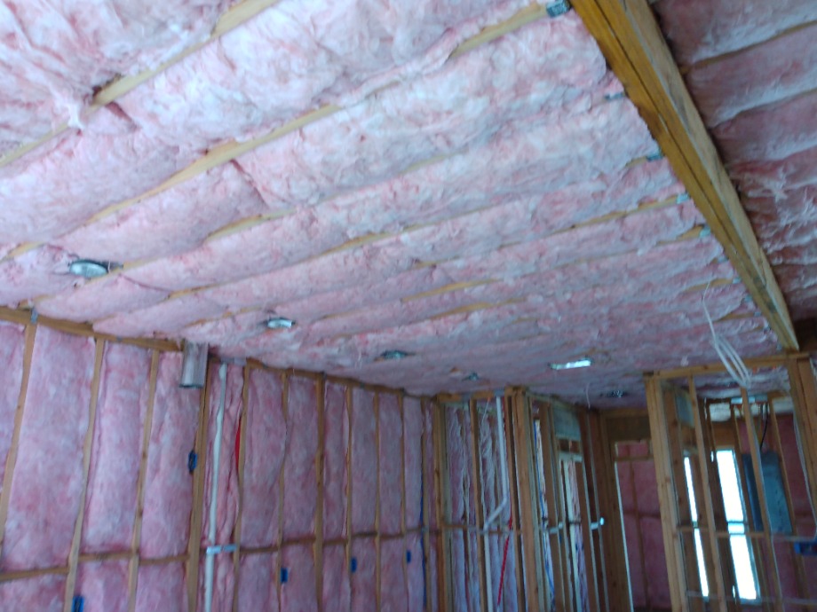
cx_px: 408
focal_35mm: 20
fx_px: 472
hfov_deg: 81.7
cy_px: 306
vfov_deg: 66.0
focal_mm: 3.54
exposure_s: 1/40
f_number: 2
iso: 191
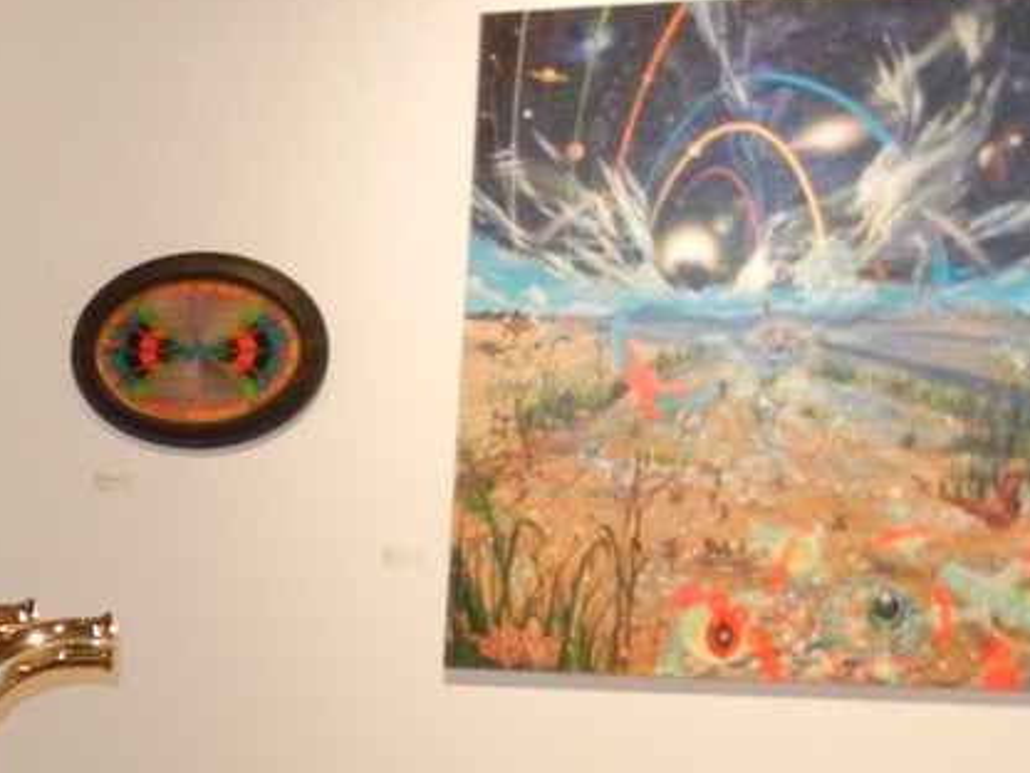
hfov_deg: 17.2
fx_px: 3005
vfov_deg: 14.2
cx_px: -584
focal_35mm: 101
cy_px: 927
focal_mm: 5.4
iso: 438
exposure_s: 1/30
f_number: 3.5
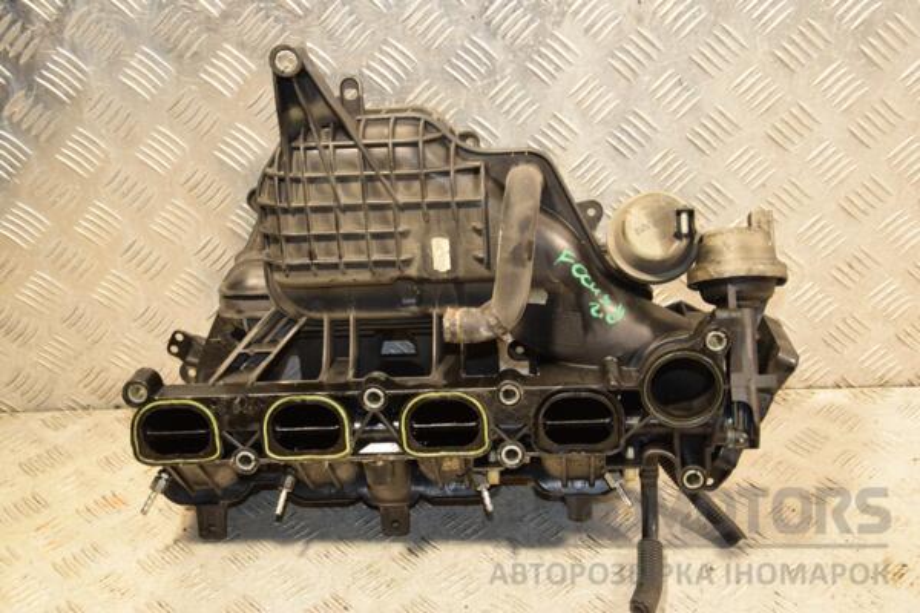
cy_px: 306
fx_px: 1303
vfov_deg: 26.5
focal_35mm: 51
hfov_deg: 38.9
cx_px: 460
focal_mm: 34
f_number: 5
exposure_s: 1/100
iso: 800
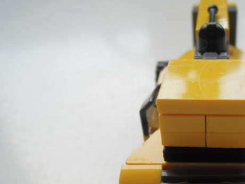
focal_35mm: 47
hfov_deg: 38.8
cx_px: 197
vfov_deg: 29.8
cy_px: 158
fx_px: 333
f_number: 2.8
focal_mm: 4.3
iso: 160
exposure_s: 1/320
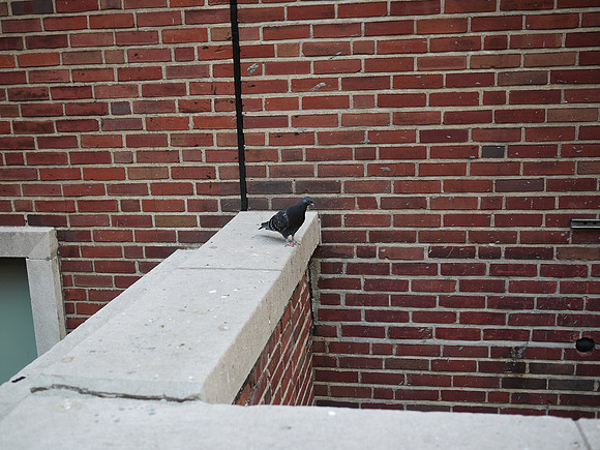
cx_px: 300
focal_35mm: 40
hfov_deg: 46.8
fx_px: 693
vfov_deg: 36.0
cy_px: 225
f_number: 2.2
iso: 100
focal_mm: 20
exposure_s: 1/125
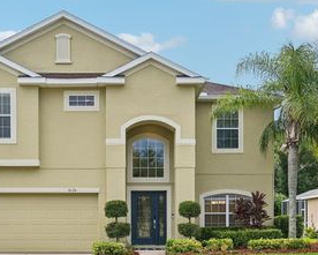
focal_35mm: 51
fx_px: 480
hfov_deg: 36.5
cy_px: 133
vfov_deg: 29.7
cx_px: 127
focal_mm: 30
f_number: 6.3
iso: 400
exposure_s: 1/1000
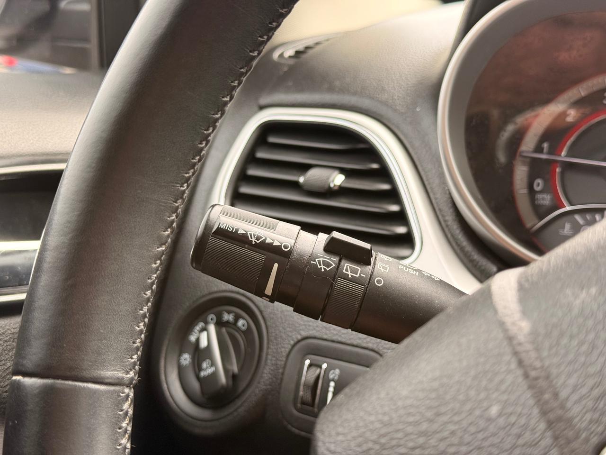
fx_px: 840
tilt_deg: -13.2
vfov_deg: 30.3
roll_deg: +2.0
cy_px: 228
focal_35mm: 48
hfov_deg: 39.7
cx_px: 303
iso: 80
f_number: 1.78
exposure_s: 1/130
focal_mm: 6.76
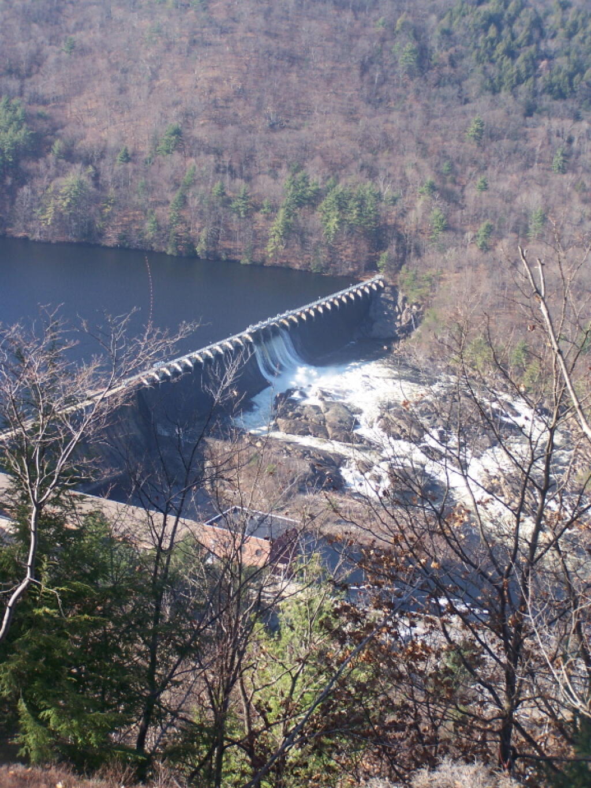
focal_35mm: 82
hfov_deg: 18.0
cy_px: 394
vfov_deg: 23.8
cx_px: 296
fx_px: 1866
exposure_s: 1/320
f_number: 3.2
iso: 80
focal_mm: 13.7
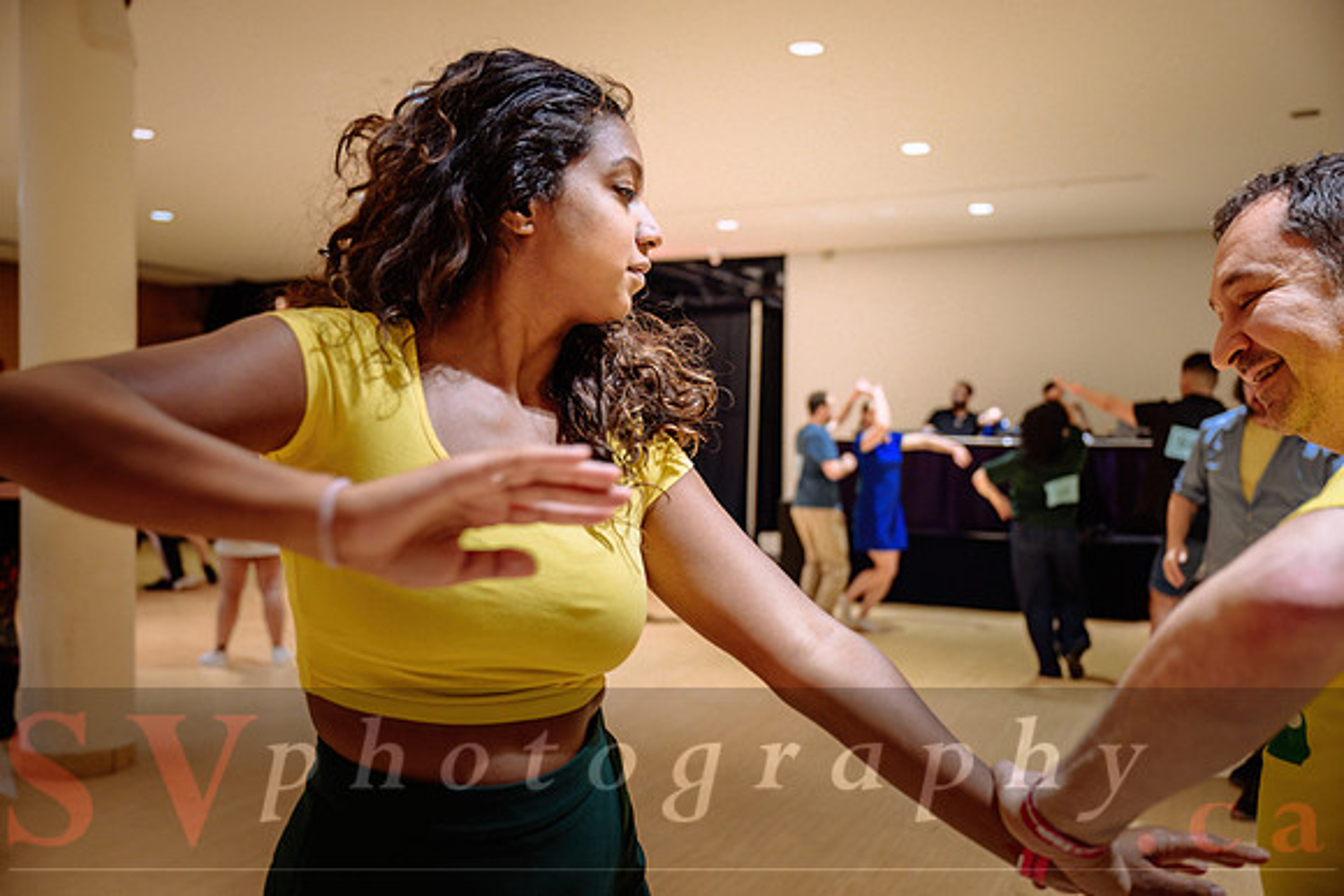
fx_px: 1214
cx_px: 672
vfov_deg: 40.6
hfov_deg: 58.0
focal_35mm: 32
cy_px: 448
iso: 1600
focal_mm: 32.5
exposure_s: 1/125
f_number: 2.8
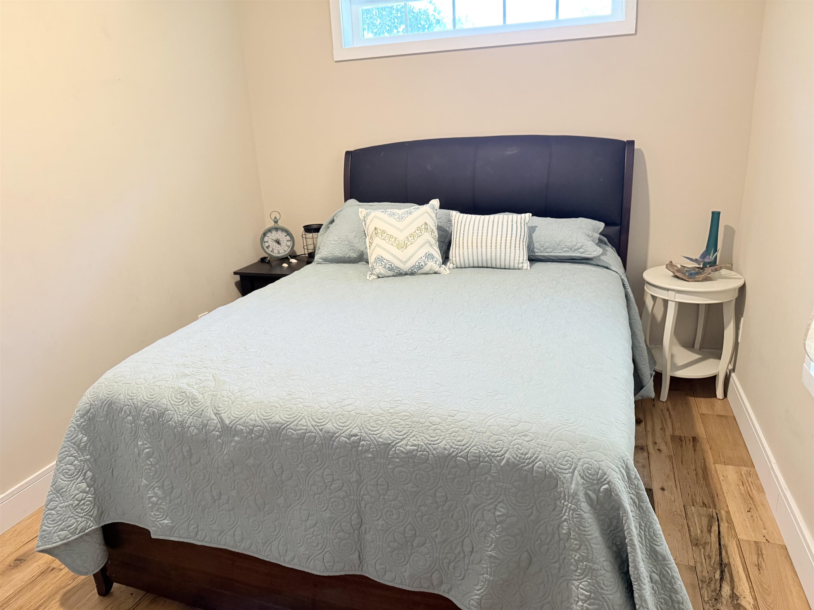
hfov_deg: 71.6
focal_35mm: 24
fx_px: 564
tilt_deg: -17.2
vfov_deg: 56.8
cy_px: 305
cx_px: 407
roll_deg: +2.8
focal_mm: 6.76
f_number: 1.78
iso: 320
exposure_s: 1/60
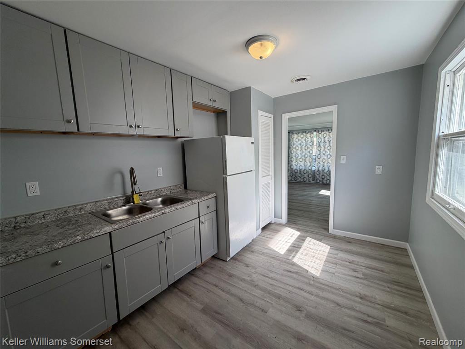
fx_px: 188
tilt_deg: -6.8
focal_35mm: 14
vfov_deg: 85.7
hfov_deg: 102.1
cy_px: 174
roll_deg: +1.9
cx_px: 232
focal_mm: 2.22
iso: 64
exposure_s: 1/121
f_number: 2.2
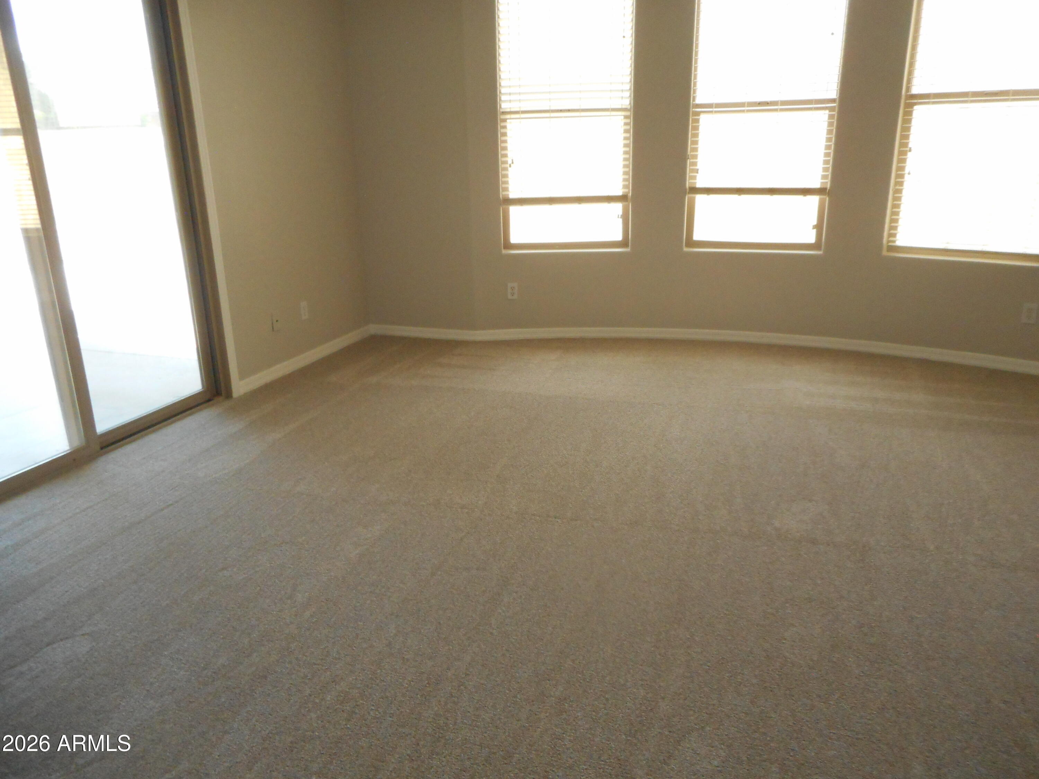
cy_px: 390
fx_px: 750
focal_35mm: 25
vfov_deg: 54.9
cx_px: 520
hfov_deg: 69.4
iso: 450
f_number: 3.7
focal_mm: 4.5
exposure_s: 1/25
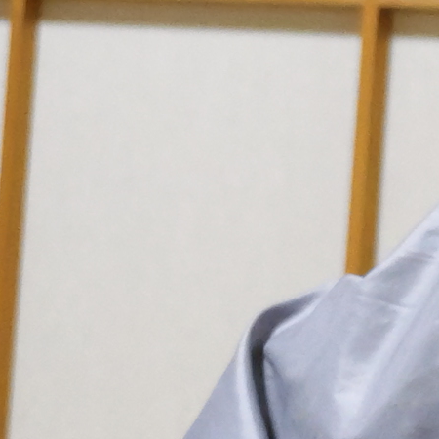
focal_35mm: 354
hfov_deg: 4.6
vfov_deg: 4.9
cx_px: 1571
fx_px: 5079
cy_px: 637
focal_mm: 22
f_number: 4
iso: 2500
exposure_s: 1/50
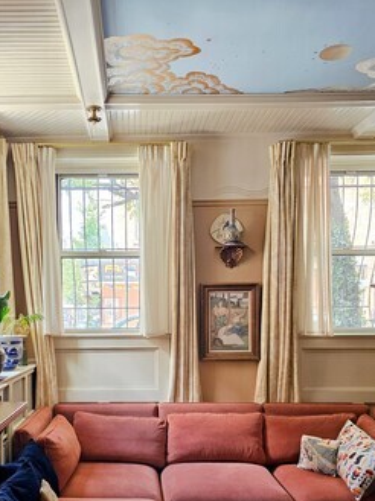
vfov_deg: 51.8
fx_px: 507
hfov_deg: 40.3
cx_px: 133
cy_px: 330
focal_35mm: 35
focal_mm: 6.3
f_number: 1.7
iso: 250
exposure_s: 1/120
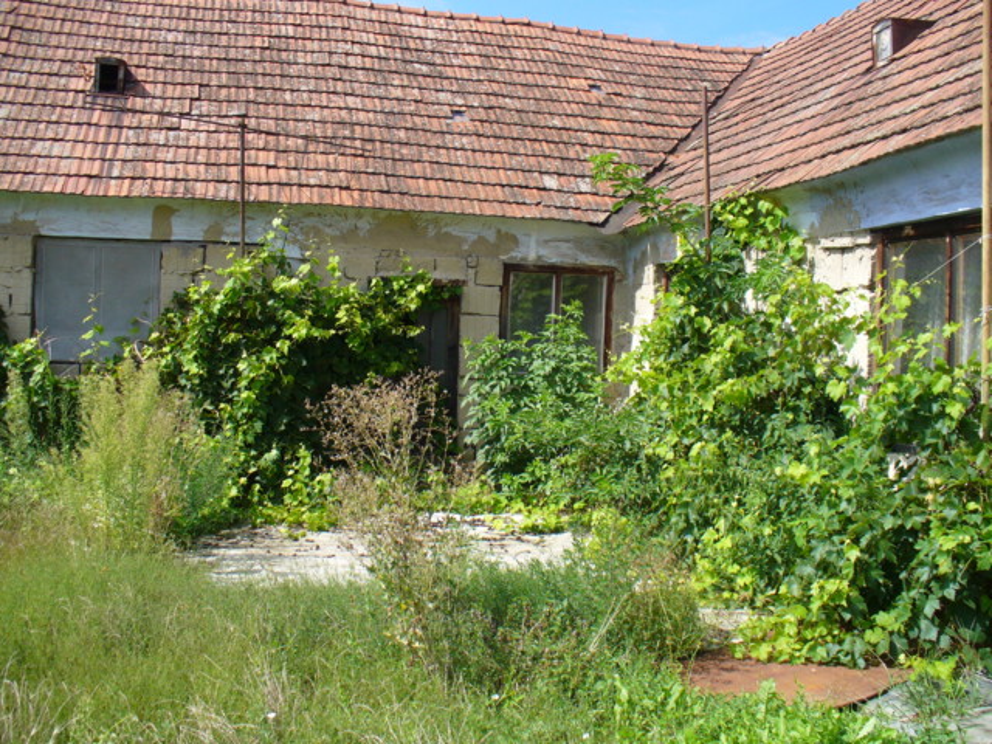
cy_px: 372
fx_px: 1060
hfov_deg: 50.1
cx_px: 496
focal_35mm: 37
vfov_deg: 38.7
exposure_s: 1/250
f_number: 5.6
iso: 100
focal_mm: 6.1
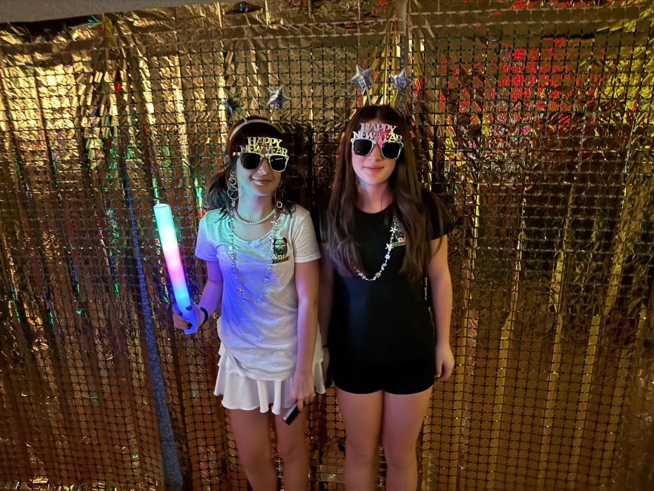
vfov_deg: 56.8
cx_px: 327
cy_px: 246
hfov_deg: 71.6
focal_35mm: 24
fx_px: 453
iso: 4000
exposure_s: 1/9
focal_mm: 6.76
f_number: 1.78
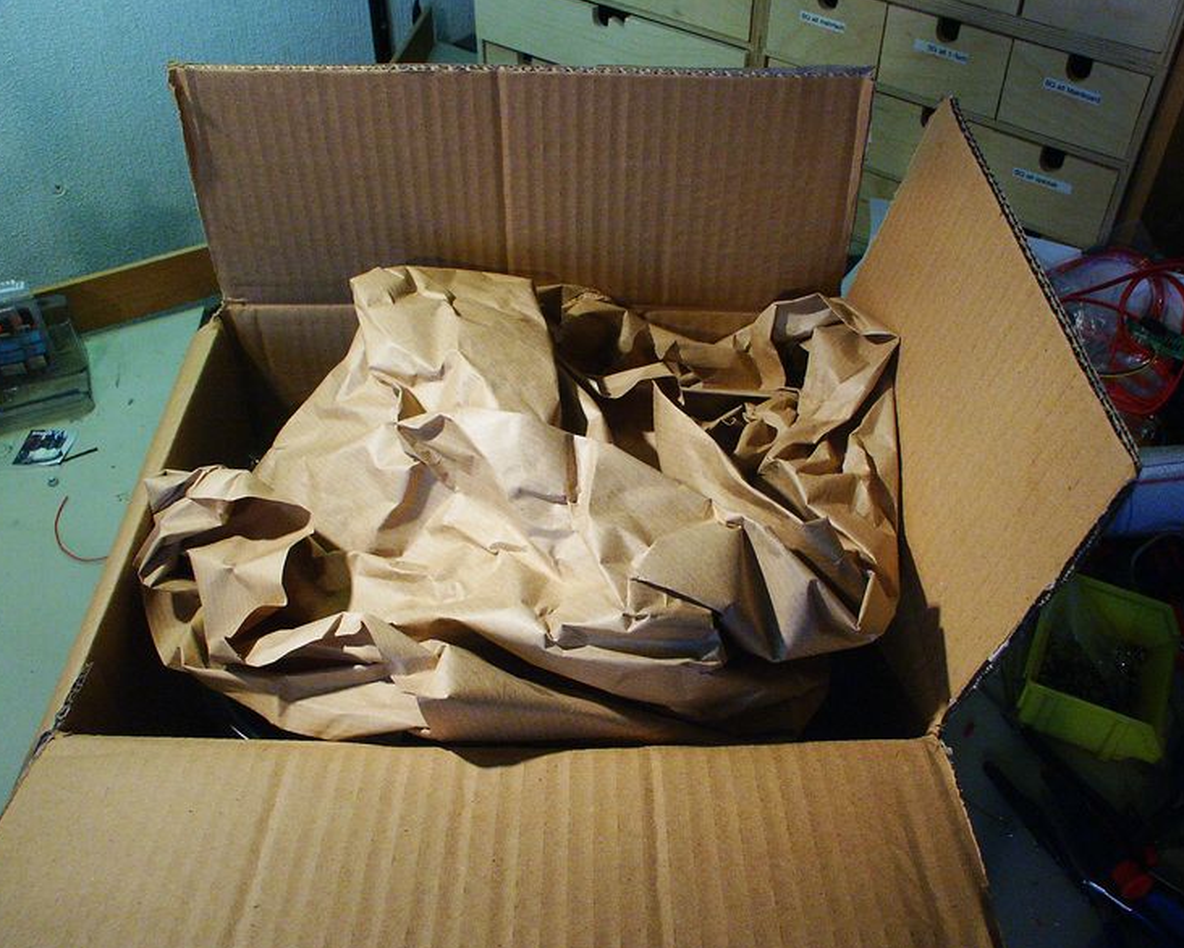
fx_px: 1122
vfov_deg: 45.8
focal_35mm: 32
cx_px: 624
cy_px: 472
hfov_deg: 55.6
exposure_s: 1/60
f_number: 5.6
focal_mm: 7.86
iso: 400
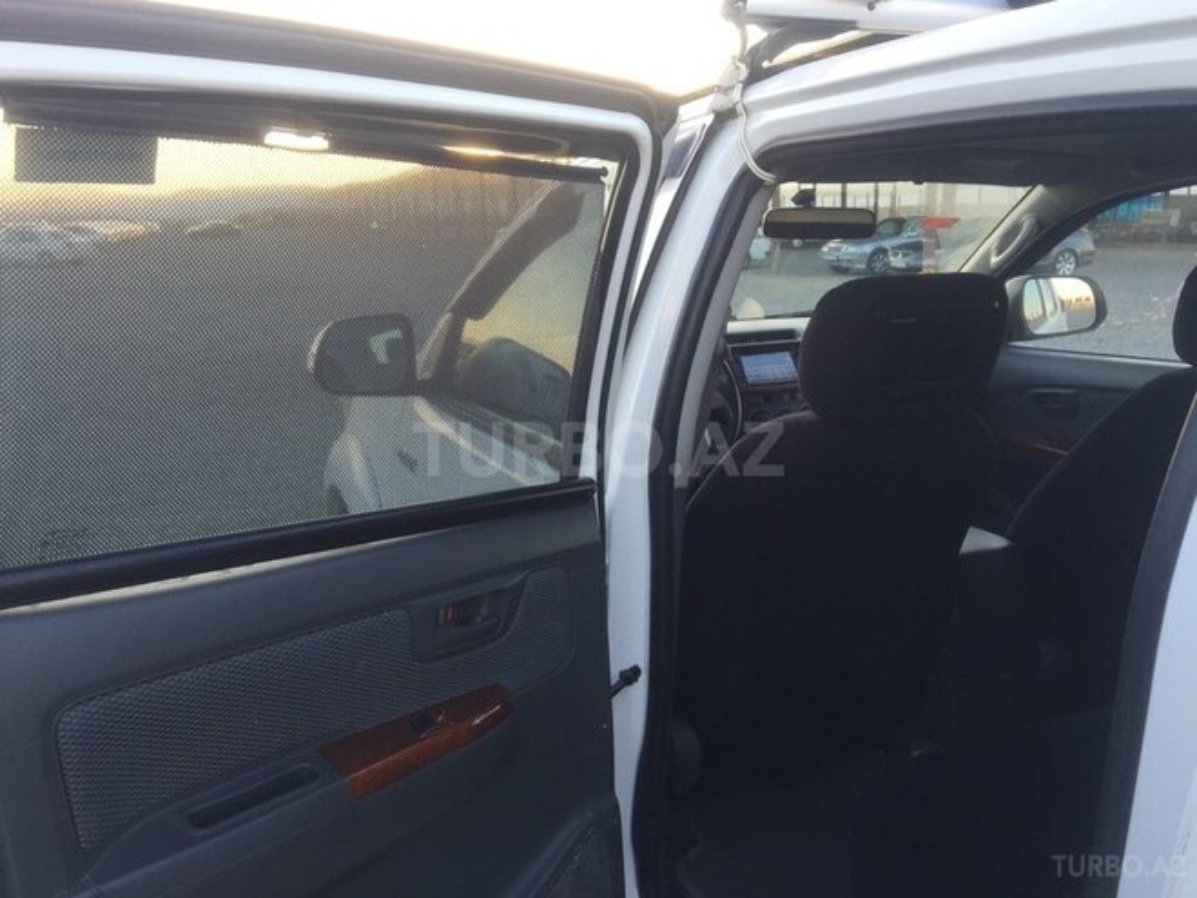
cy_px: 449
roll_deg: +0.5
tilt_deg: -12.6
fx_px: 1003
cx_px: 598
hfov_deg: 61.7
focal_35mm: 29
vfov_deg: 48.2
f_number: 2.2
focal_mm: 4.15
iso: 40
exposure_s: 1/100
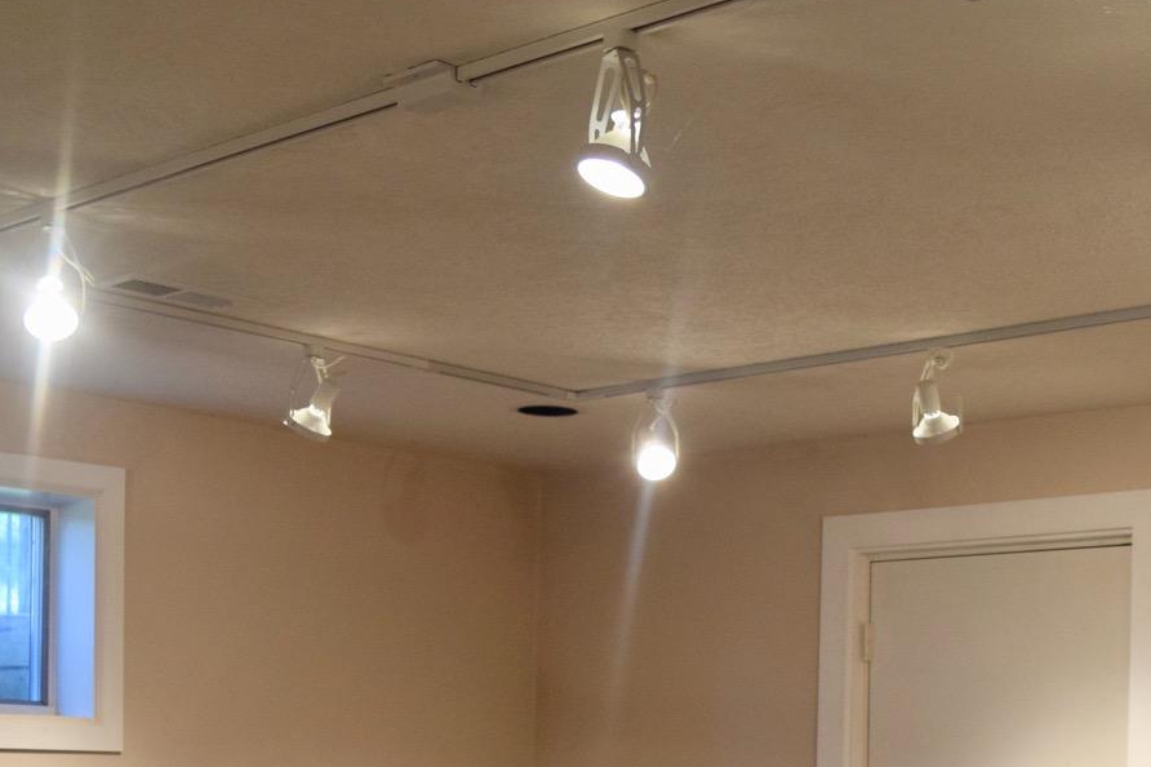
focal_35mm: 62
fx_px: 1981
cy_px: 866
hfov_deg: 32.2
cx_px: 724
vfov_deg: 20.7
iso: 400
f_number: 4.5
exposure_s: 1/80
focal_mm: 18
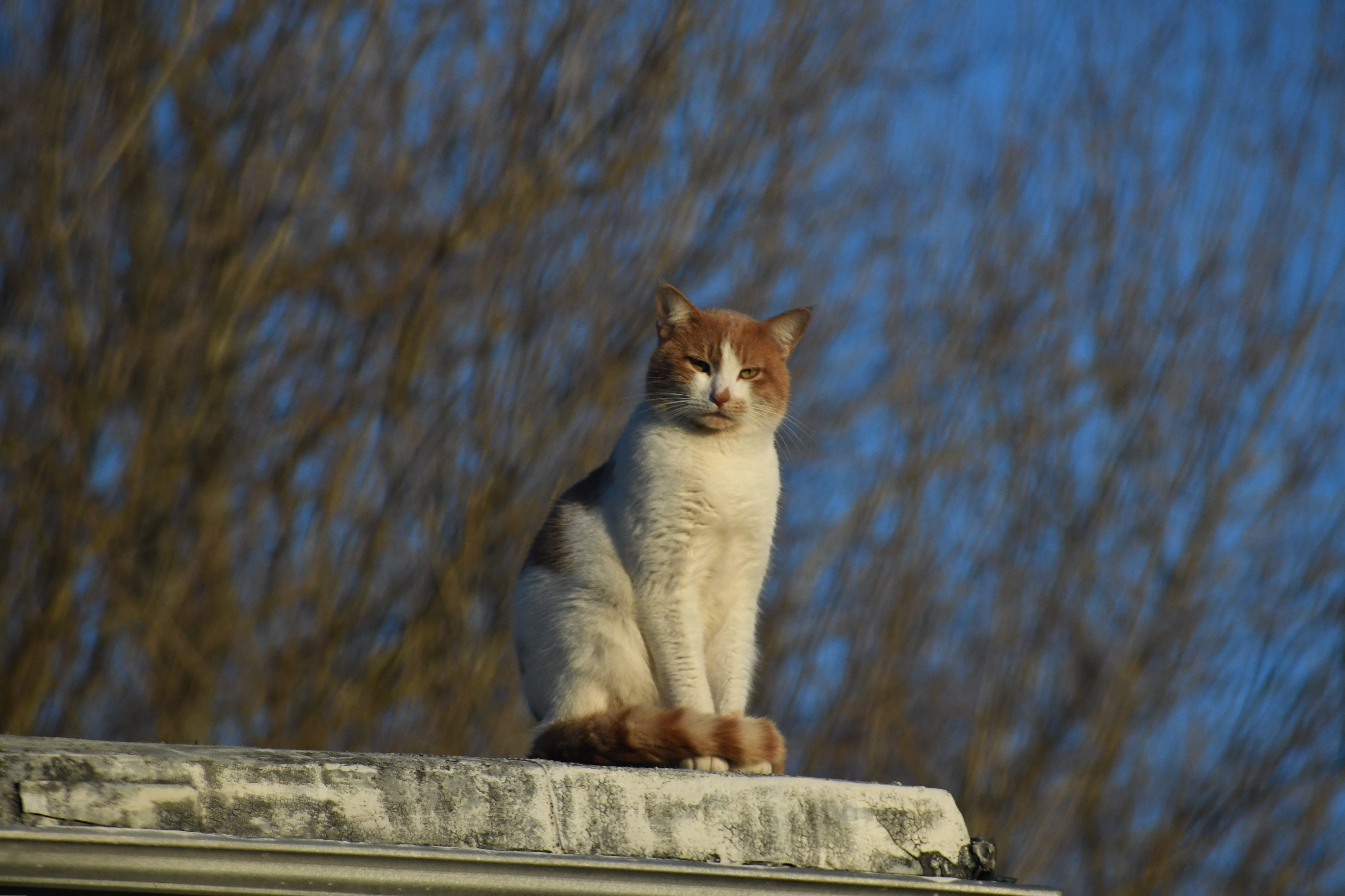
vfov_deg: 4.2
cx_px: 672
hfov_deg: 6.2
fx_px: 12328
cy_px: 448
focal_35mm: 330
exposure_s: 1/3200
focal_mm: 220
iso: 1250
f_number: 7.1
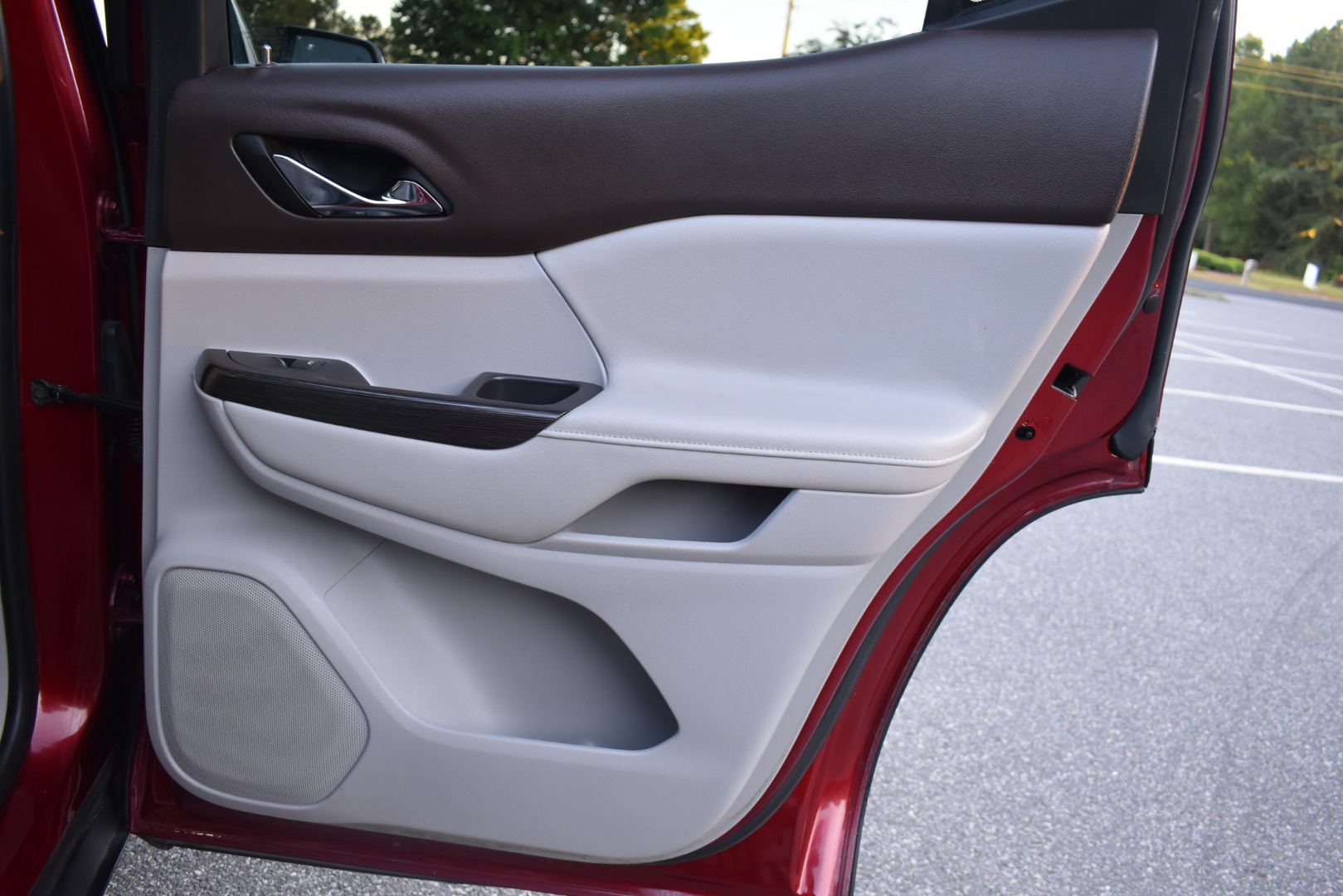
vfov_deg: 43.6
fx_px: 1119
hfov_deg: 61.9
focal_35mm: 30
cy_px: 448
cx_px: 672
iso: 500
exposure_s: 1/60
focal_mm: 20
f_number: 4
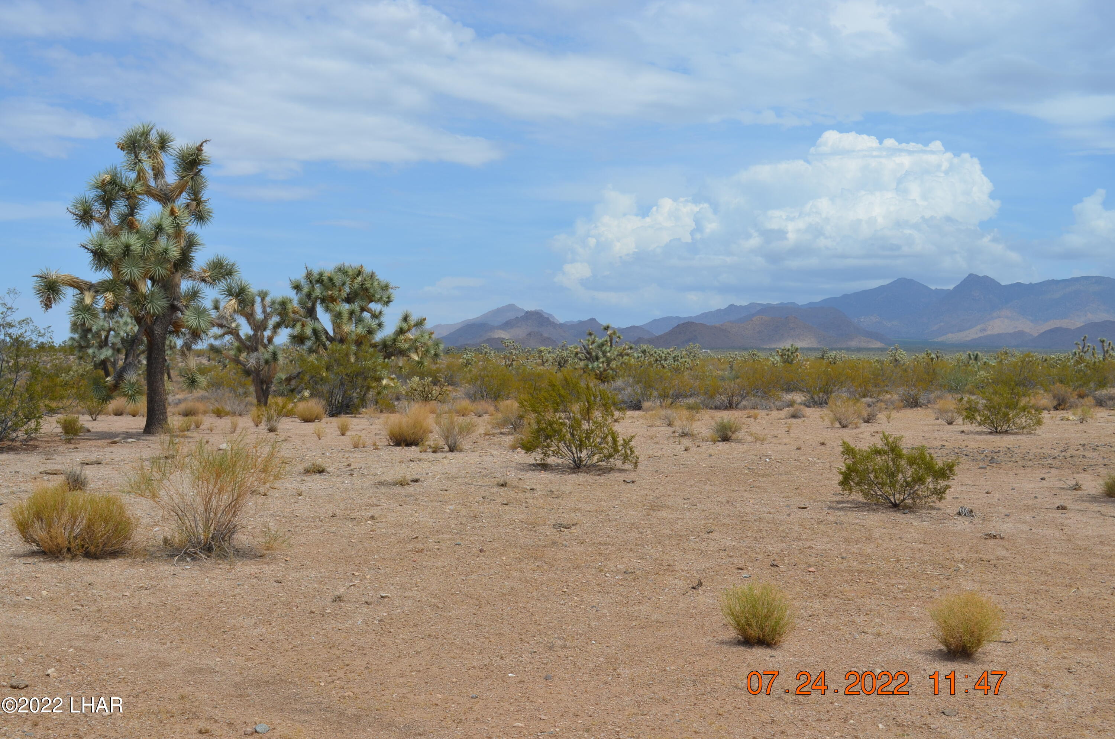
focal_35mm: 44
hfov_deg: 45.0
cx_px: 558
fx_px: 1344
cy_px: 370
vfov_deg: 30.7
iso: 100
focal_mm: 29
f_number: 9
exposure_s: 1/320
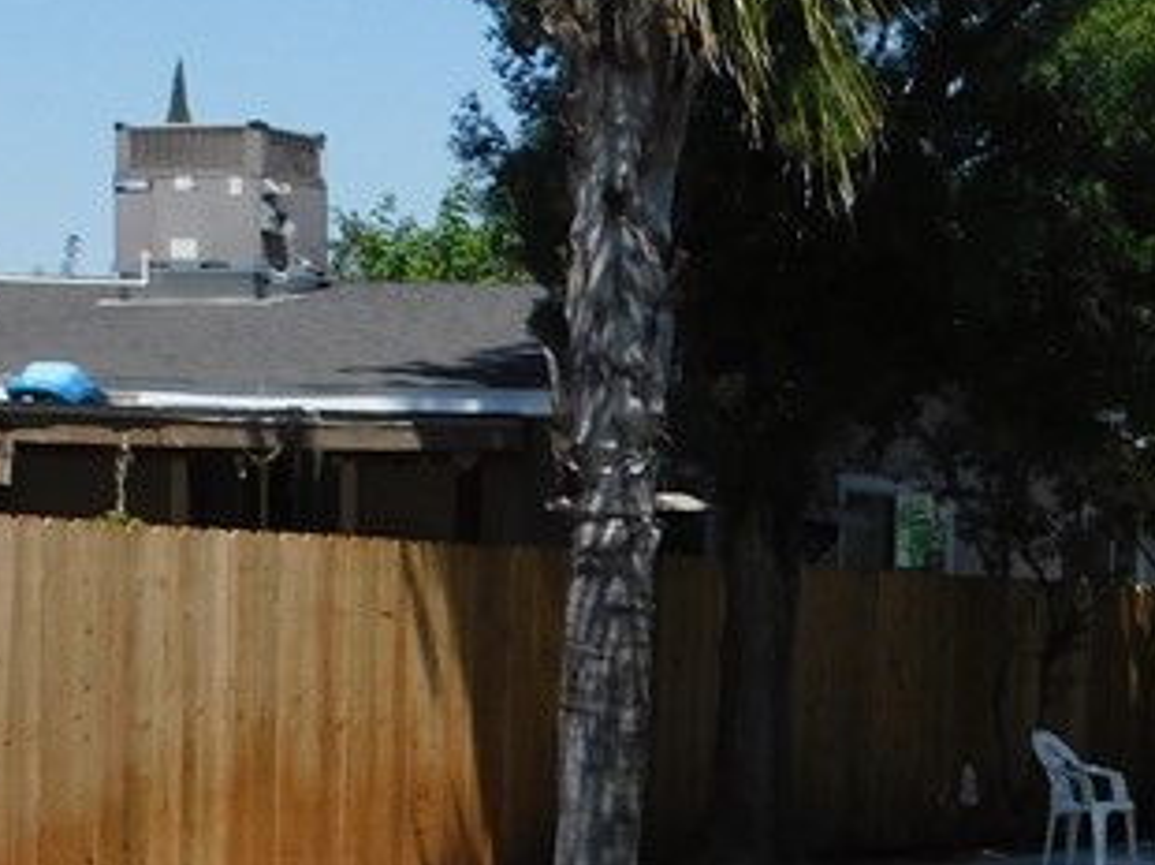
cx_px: 1848
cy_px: 869
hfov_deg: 15.1
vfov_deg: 12.3
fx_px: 3967
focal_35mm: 119
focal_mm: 6.3
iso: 125
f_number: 7
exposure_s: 1/400
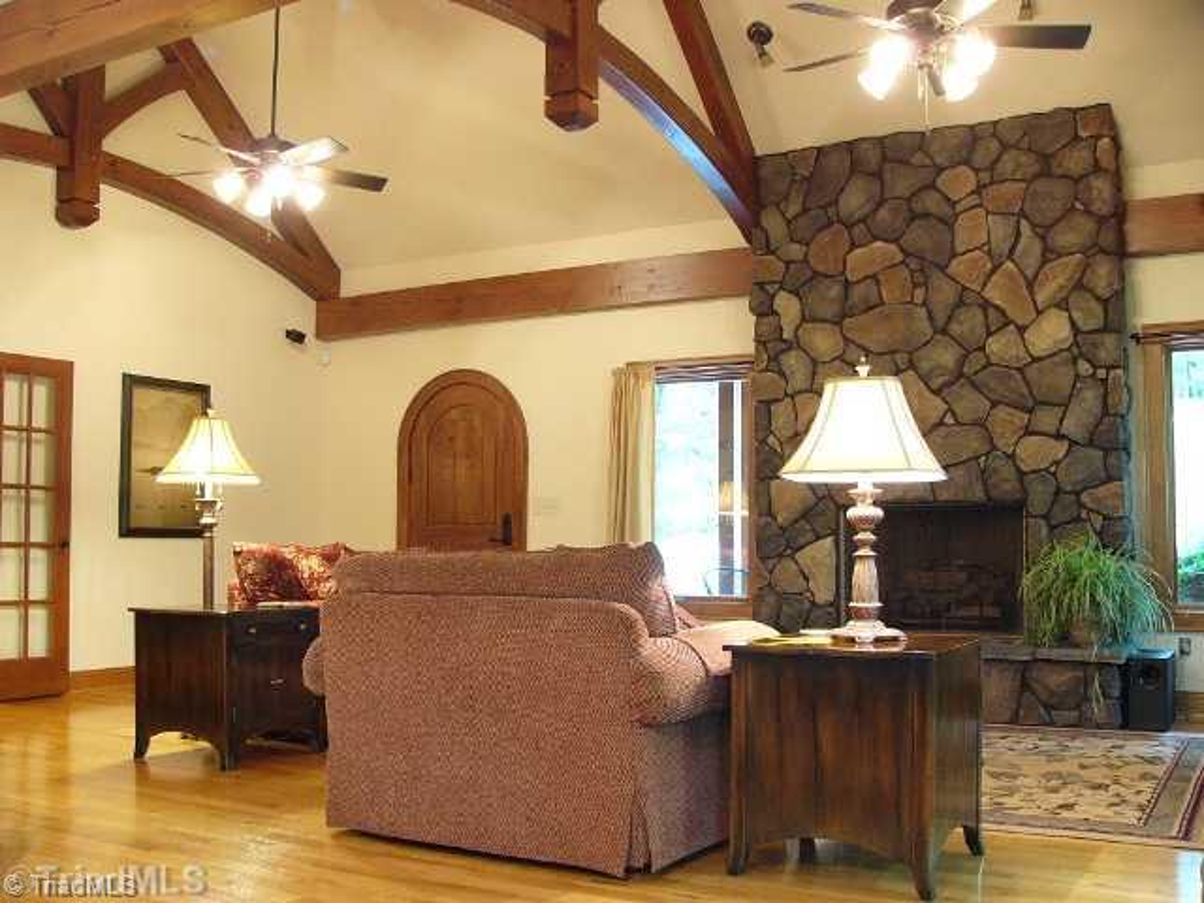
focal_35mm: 36
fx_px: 1252
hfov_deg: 51.4
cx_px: 602
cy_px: 452
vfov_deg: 39.7
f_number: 2.8
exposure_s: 1/4
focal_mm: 6
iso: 100
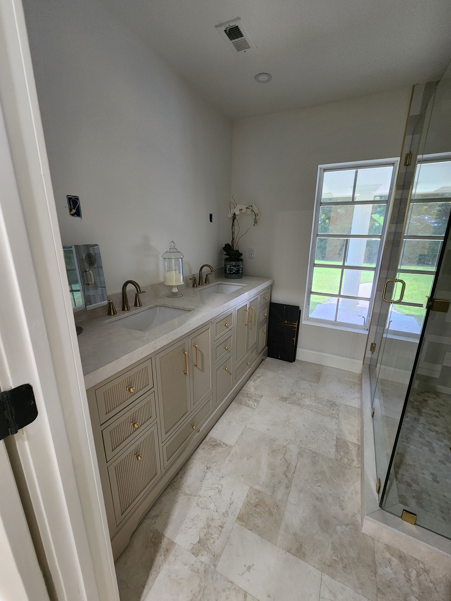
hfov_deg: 89.9
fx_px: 226
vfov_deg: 106.2
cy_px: 300
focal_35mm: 13
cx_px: 226
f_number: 2.2
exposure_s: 1/40
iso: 400
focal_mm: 2.2
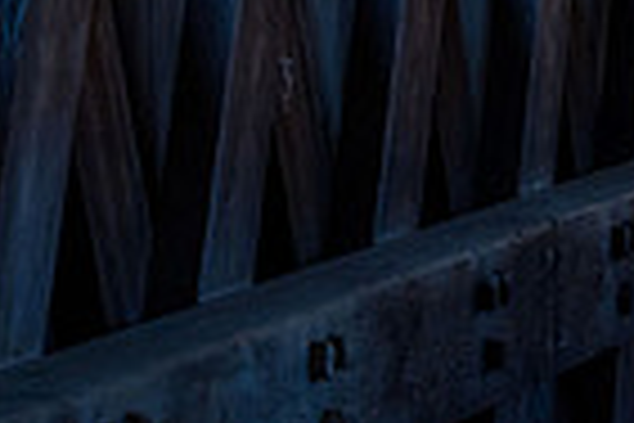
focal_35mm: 341
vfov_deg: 4.0
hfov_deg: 6.0
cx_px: -45
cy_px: -439
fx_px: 6005
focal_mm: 55
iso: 160
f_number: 14
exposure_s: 1/50
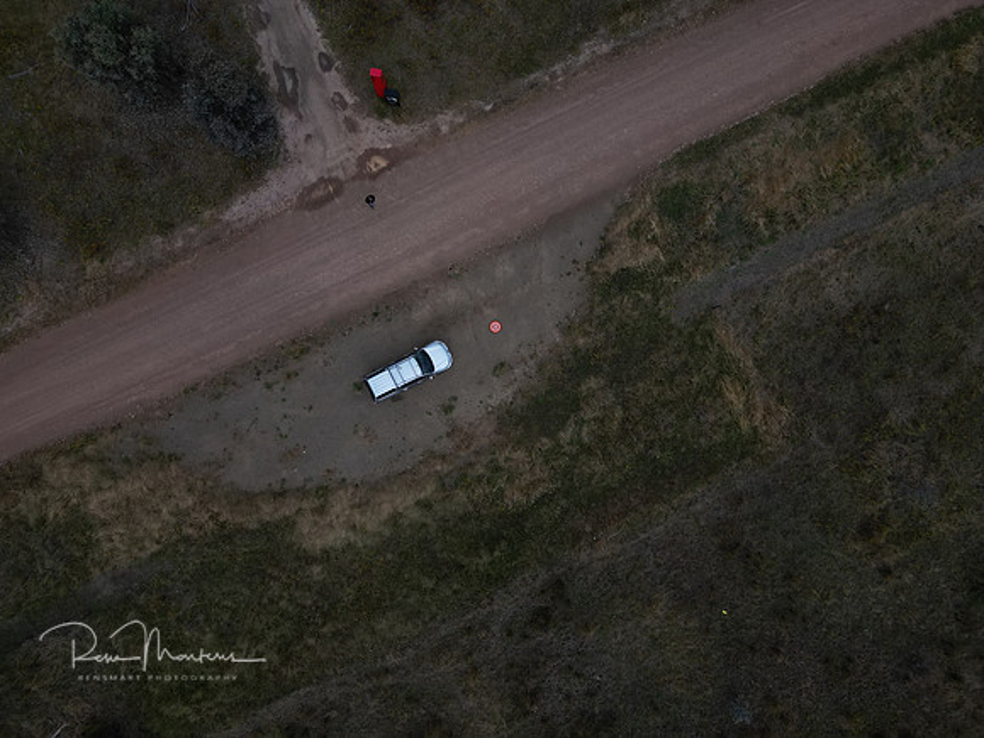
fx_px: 682
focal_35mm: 24
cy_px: 369
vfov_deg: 56.8
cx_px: 492
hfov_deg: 71.6
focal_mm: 6.72
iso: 100
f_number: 1.7
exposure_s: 1/500
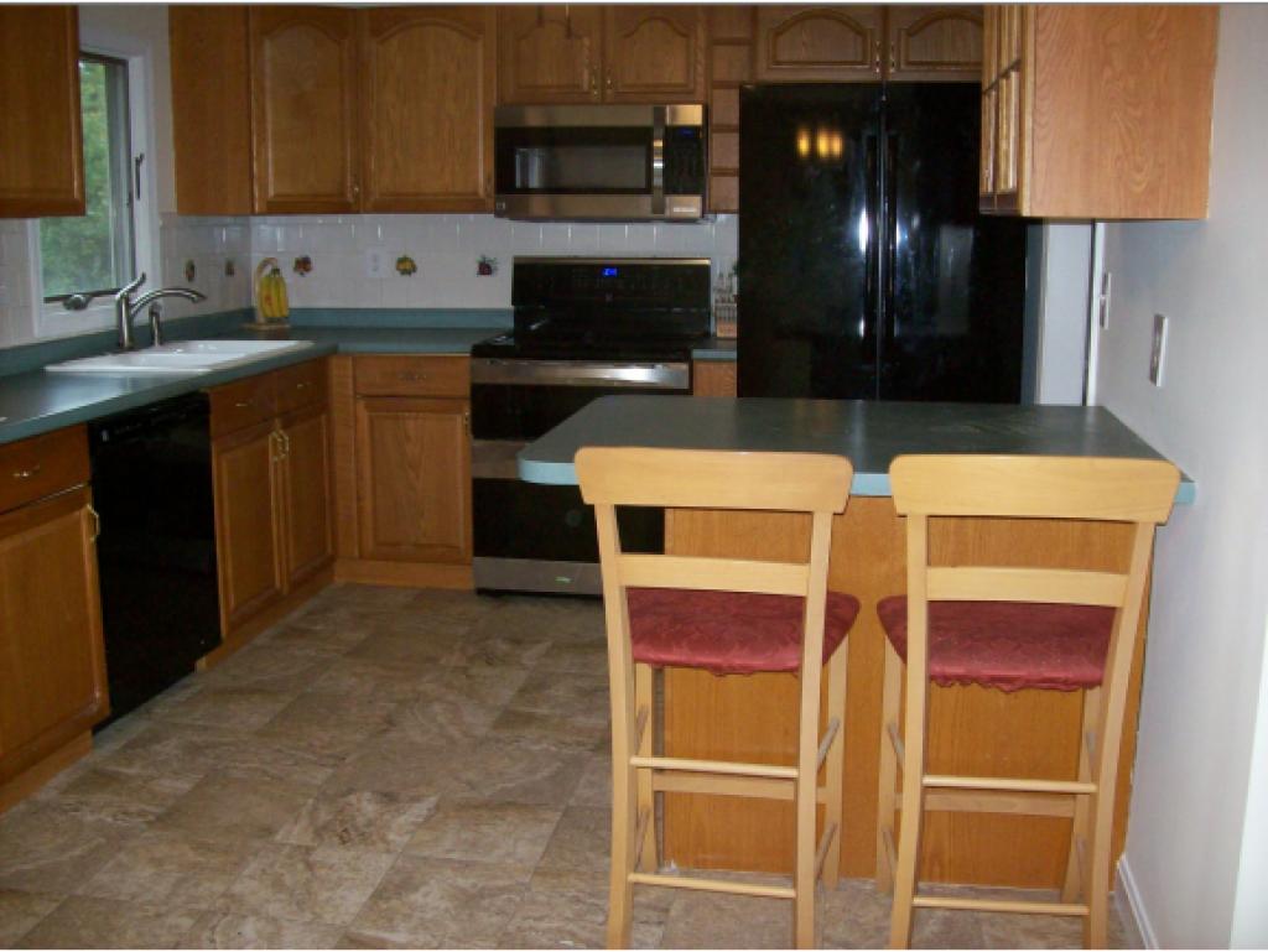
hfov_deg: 51.3
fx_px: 1319
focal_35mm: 36
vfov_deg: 39.7
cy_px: 476
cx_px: 634
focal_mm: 6
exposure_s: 1/64
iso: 200
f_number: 2.7
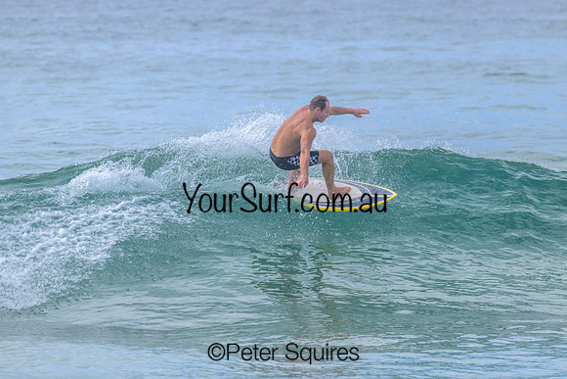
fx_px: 8066
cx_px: 284
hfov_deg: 4.0
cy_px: 190
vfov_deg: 2.7
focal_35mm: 512
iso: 800
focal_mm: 500
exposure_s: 1/2000
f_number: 10
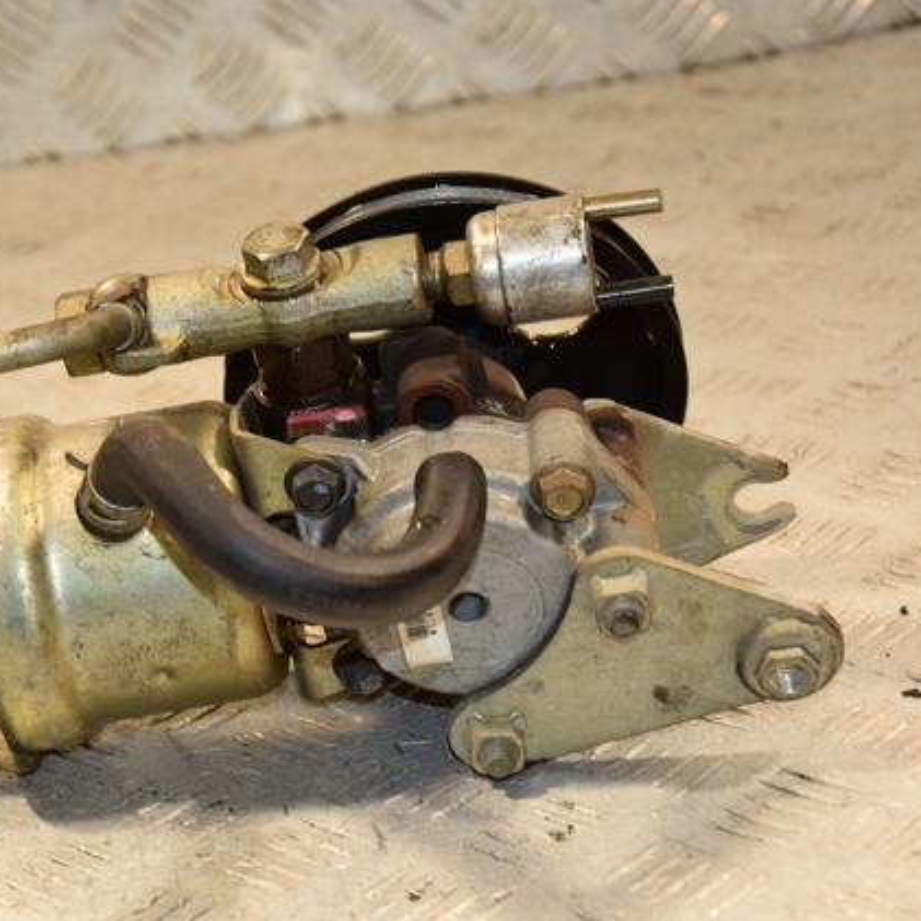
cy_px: 462
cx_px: 247
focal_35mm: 120
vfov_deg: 14.5
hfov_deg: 14.5
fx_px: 3612
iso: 800
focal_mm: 62
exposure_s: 1/200
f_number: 5.3
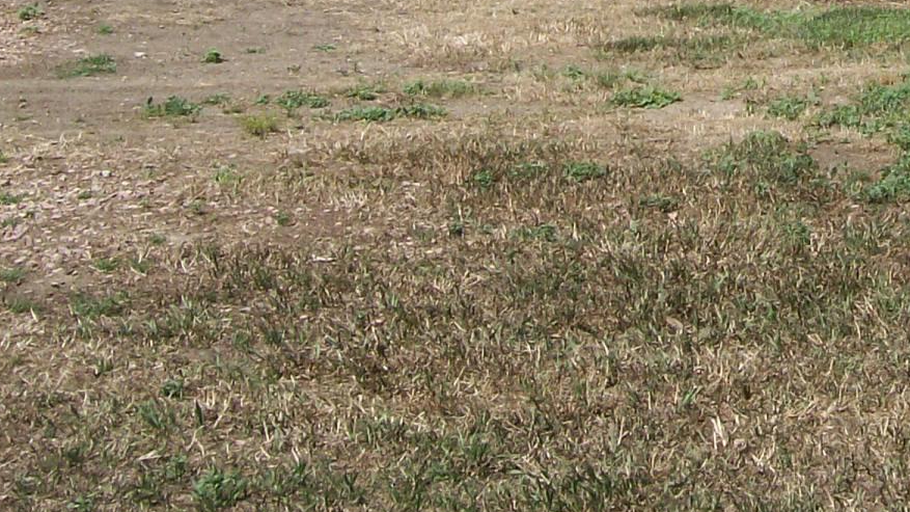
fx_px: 2485
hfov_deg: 20.2
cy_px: -257
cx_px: 863
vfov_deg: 11.3
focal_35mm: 103
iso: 80
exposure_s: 1/693
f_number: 4.8
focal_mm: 6
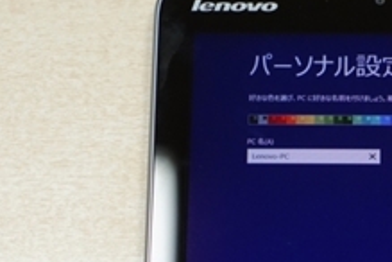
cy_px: 355
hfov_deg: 13.9
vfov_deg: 9.2
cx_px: 387
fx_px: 1590
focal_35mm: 146
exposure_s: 1/60
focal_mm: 50
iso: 1600
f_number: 5.6
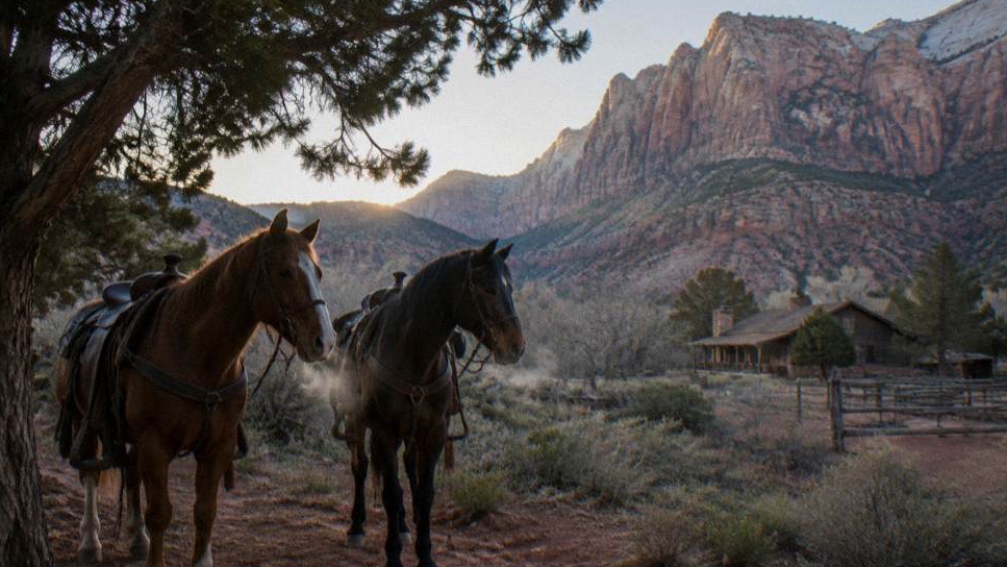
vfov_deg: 23.0
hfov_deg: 39.9
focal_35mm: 52
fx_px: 1389
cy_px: 334
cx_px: 517
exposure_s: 1/640
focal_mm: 48
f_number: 4.5
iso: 320
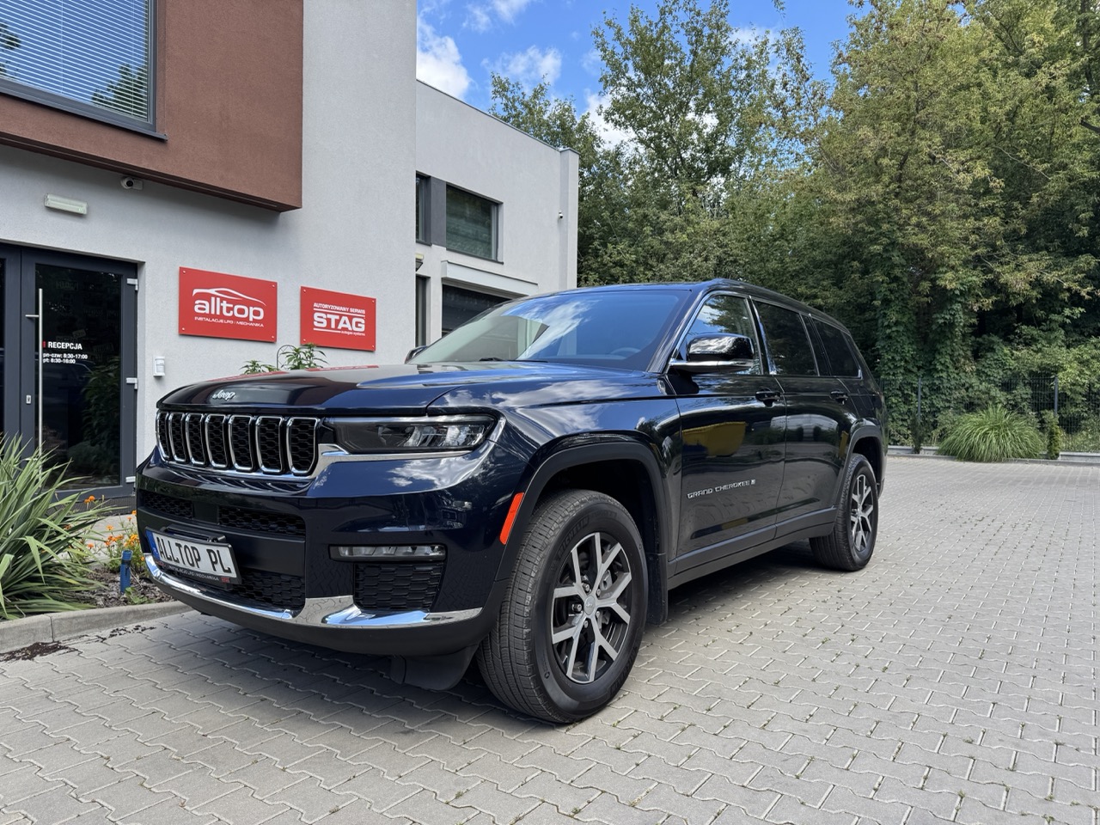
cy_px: 412
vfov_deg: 56.8
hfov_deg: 71.6
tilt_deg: -0.7
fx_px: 763
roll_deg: -1.0
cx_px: 550
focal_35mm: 24
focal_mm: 6.76
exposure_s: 1/966
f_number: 1.78
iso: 80
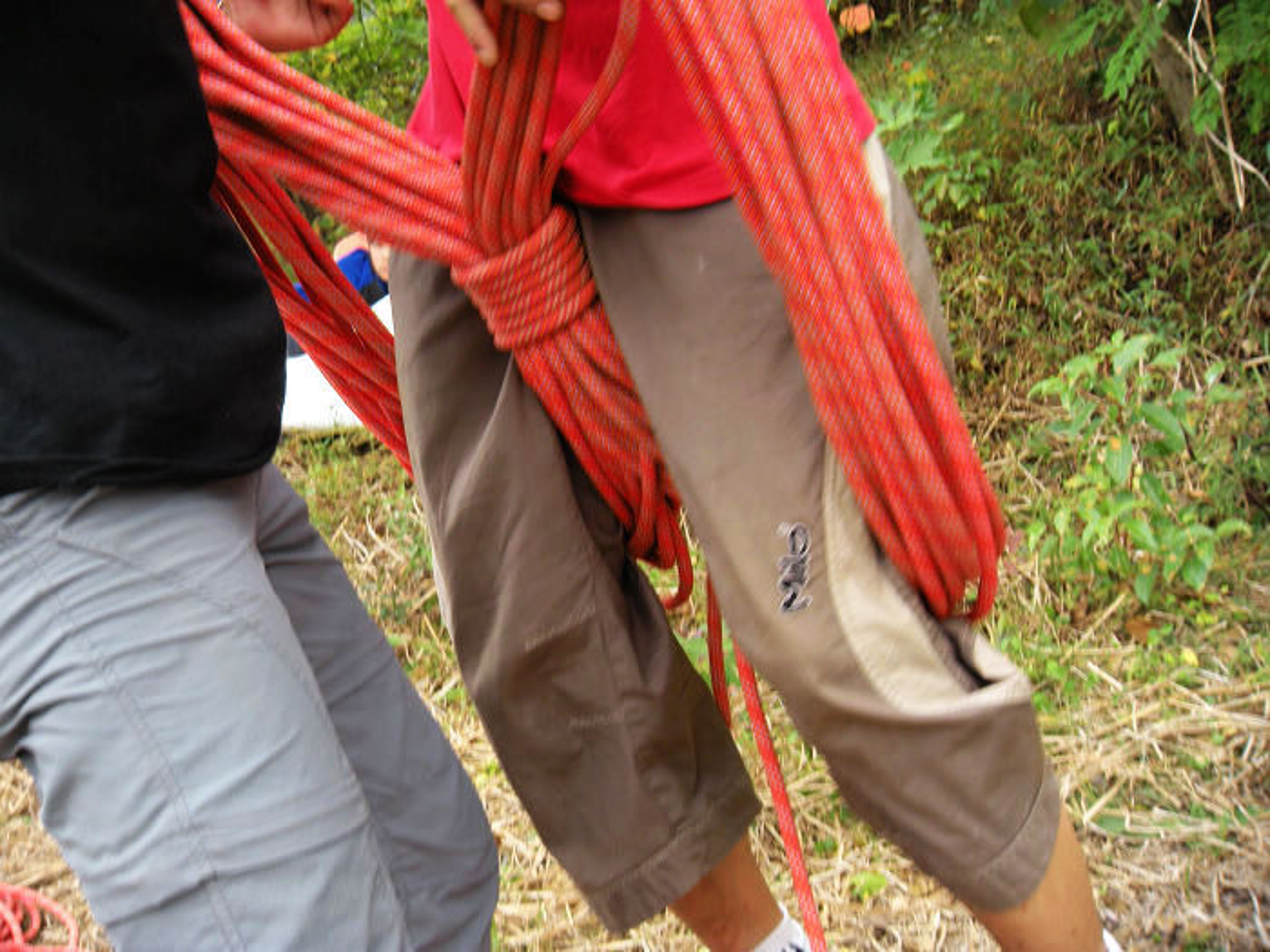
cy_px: 476
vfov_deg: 29.7
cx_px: 635
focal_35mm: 49
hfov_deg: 38.9
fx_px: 1798
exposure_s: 1/70.6
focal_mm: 8.2
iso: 64
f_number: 4.1
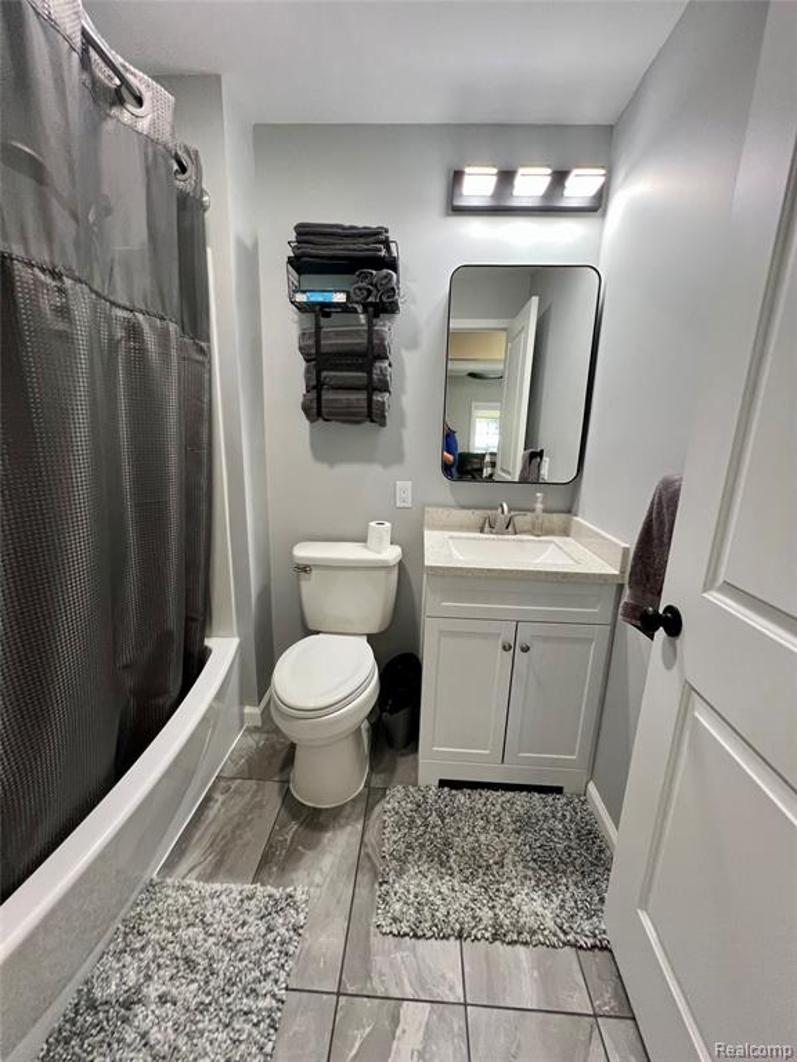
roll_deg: -2.3
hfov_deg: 89.9
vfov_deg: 106.2
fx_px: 399
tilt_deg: -13.5
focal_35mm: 13
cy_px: 531
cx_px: 398
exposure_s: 1/60
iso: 250
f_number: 1.8
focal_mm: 1.57
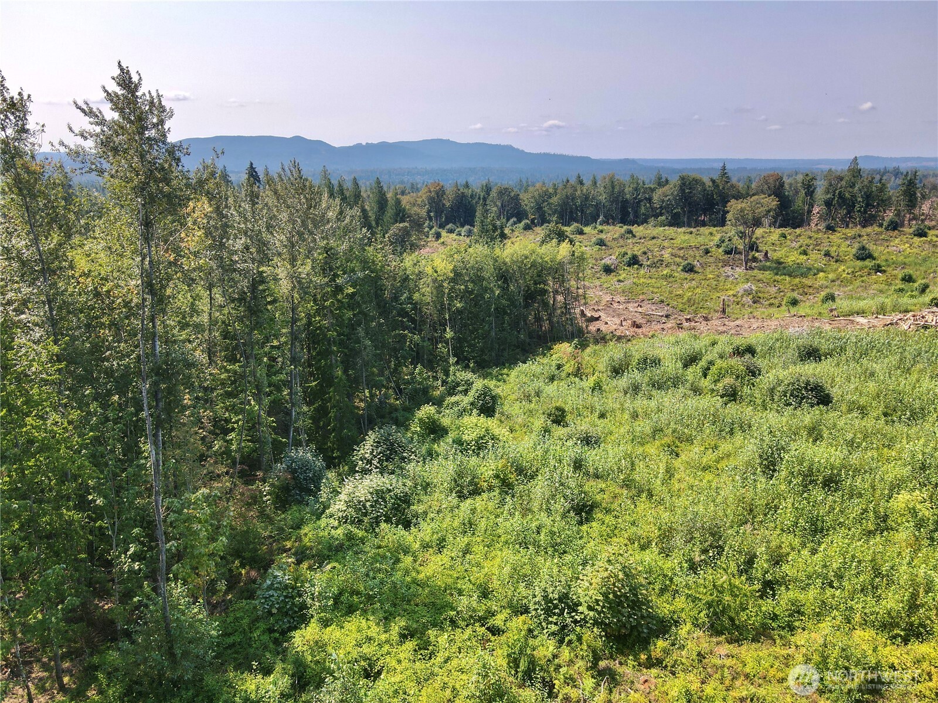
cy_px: 352
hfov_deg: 71.6
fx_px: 650
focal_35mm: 24
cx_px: 469
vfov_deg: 56.8
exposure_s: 1/725
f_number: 2.8
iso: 110
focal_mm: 4.5
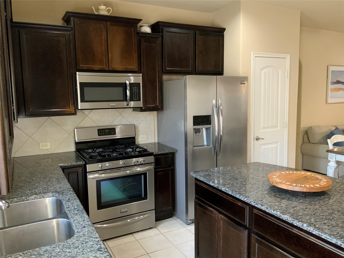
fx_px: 288
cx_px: 172
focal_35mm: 29
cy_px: 129
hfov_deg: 61.7
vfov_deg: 48.2
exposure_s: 1/60
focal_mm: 3
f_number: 1.8
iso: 250
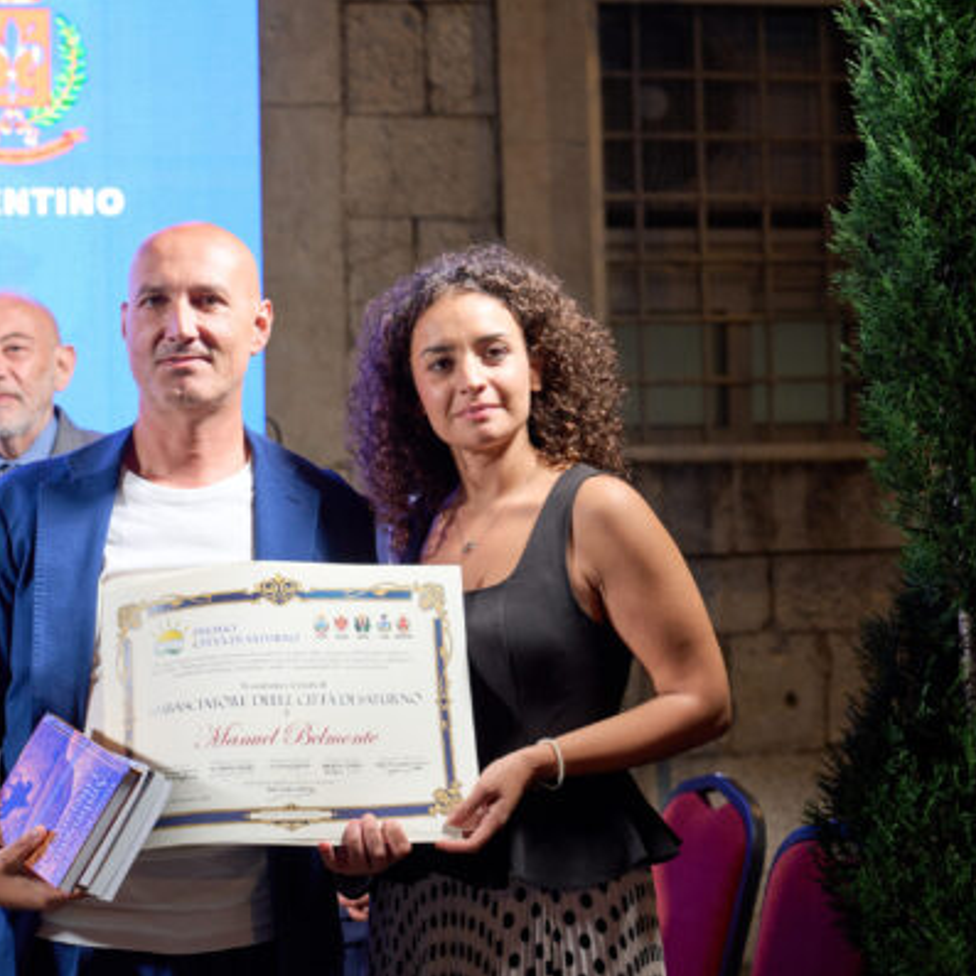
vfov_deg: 19.3
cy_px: 489
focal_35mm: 90
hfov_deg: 19.3
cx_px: 379
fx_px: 2871
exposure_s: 1/80
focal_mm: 70
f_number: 4
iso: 400
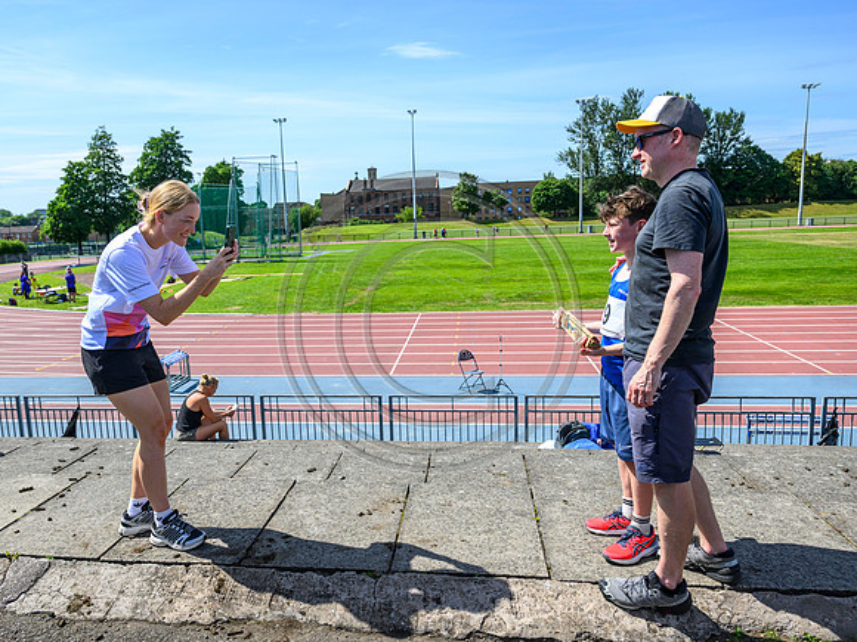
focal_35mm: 27
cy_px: 320
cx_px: 374
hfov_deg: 66.0
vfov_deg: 52.2
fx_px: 657
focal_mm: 24
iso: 200
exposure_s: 1/1000
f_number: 5
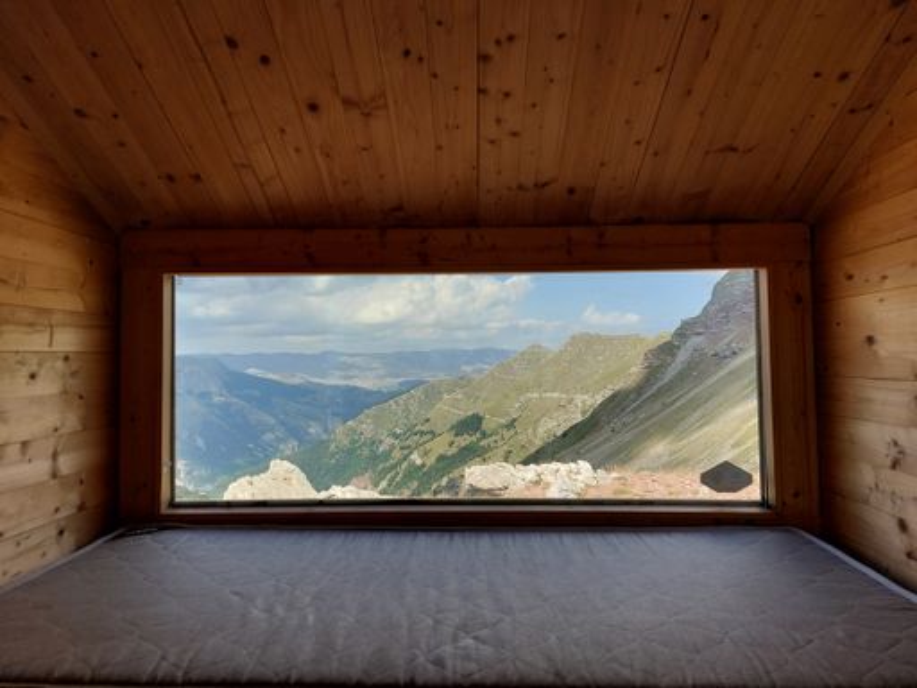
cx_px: 458
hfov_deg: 71.6
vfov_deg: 56.8
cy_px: 344
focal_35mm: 24
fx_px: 636
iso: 25
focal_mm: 5.23
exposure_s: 1/907
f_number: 1.8
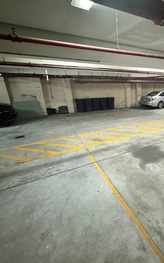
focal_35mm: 20
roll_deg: +0.1
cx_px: 141
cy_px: 132
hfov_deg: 53.7
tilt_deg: -17.5
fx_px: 143
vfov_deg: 85.1
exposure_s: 1/40
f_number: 2.2
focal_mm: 2.22
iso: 1000
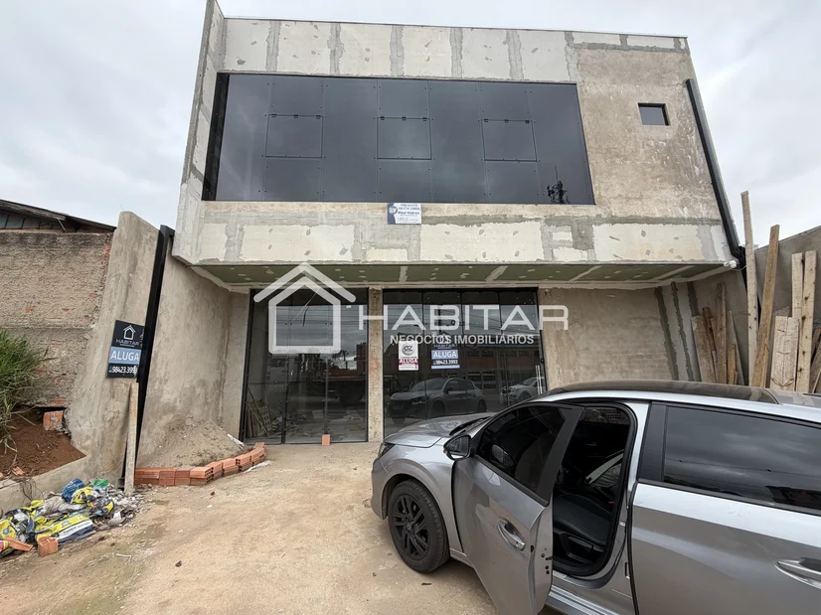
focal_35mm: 14
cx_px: 410
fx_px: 332
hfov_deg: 102.1
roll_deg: +1.4
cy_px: 308
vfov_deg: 85.6
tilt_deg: +11.9
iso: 50
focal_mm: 2.22
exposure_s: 1/502
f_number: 2.2
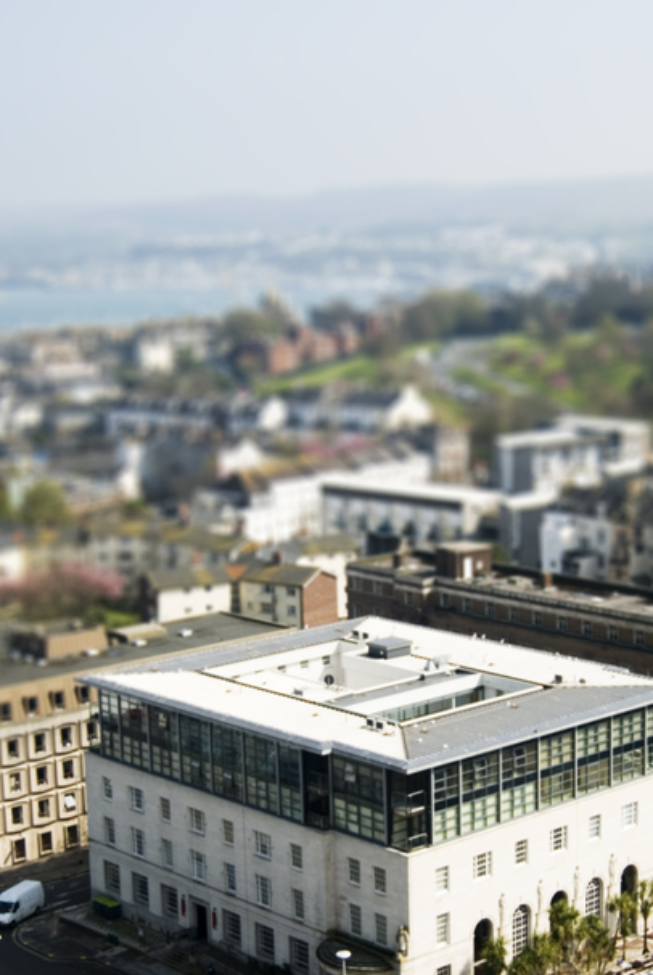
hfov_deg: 19.2
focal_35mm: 71
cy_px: 605
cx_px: 357
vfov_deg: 28.3
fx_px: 1925
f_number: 4
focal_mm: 32
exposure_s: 1/800
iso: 100
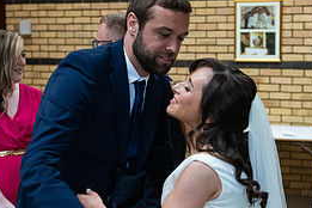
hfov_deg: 25.3
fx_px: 693
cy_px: 124
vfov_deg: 17.0
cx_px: 177
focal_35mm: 80
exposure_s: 1/160
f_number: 3.5
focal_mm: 36
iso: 800
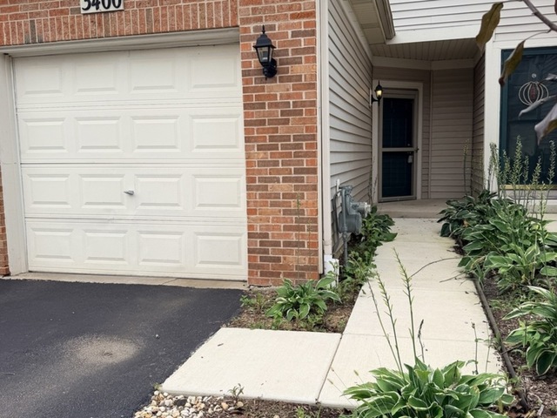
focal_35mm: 24
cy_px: 209
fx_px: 386
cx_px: 278
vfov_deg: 56.8
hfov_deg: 71.6
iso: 80
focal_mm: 6.76
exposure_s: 1/2299
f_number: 1.78
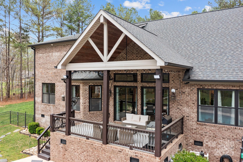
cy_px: 81
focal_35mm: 28
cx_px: 122
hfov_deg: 65.5
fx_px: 189
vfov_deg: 46.4
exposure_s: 1/60
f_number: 4.5
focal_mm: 10.26
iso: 100
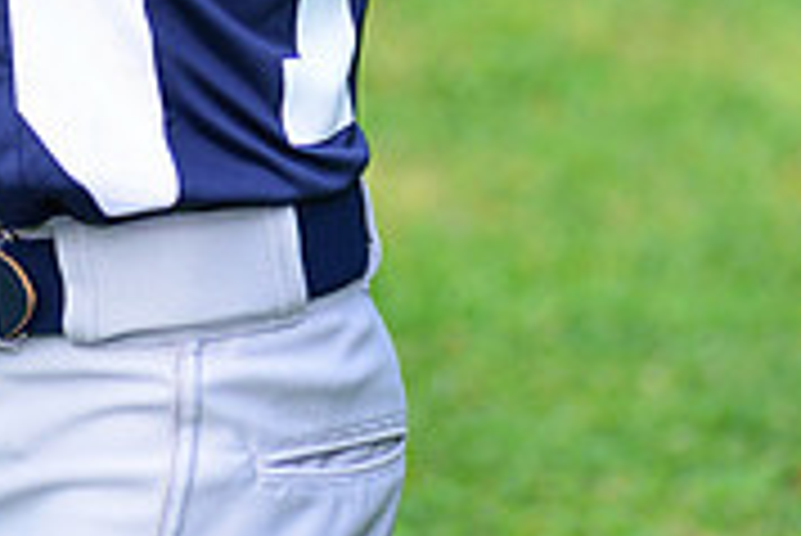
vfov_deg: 2.9
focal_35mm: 473
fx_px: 10533
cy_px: -631
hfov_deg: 4.4
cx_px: 83
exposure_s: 1/200
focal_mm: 145
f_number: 5.6
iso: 320
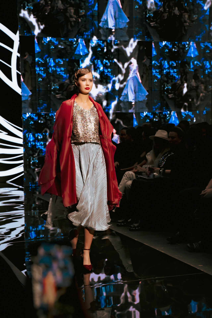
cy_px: 159
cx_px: 106
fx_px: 609
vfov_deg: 29.2
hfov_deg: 19.7
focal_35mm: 69
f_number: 5
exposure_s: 1/125
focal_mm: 69
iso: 2000
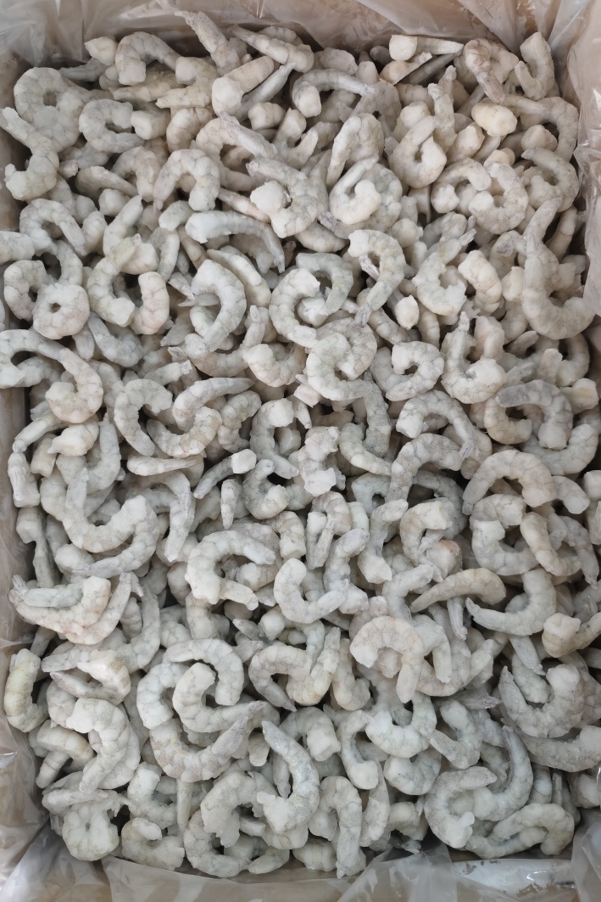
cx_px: 303
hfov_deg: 53.1
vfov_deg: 73.7
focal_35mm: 24
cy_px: 451
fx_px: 601
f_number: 1.75
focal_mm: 5.5
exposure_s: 1/50
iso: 1047
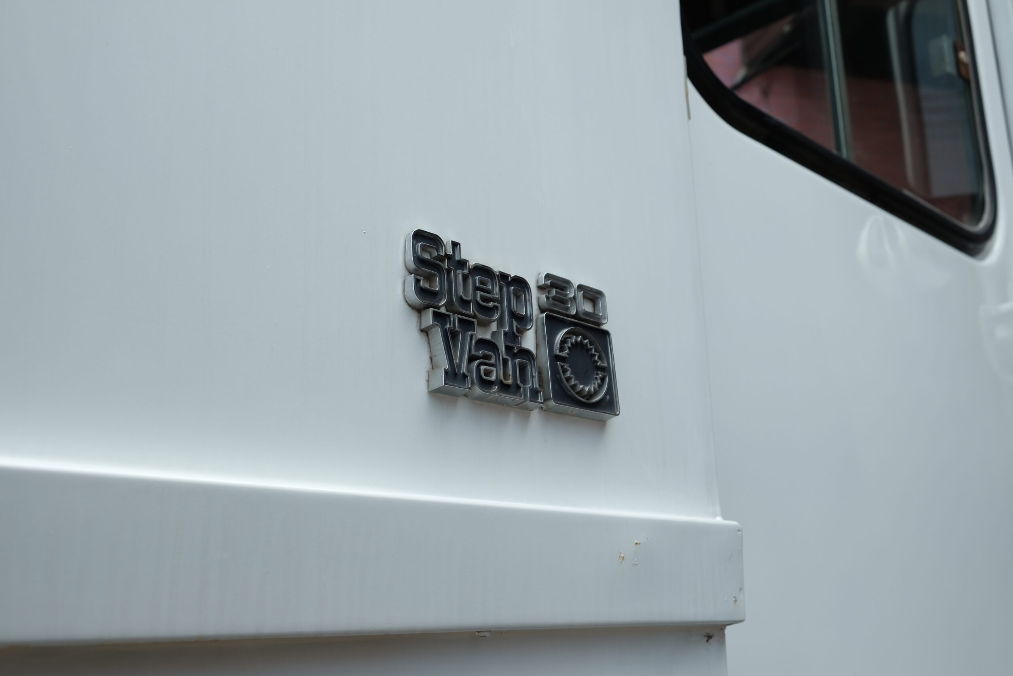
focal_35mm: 35
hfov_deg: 54.4
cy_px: 338
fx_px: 985
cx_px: 506
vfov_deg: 37.9
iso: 200
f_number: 5.6
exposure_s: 1/160
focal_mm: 23.3
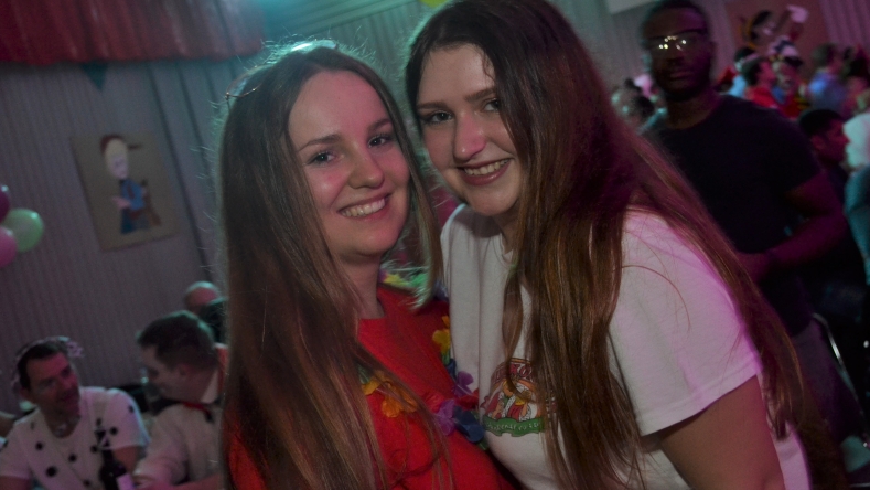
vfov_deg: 23.5
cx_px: 439
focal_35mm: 51
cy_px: 223
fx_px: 1177
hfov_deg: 40.6
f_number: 4.8
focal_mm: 32
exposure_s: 1/8
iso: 800
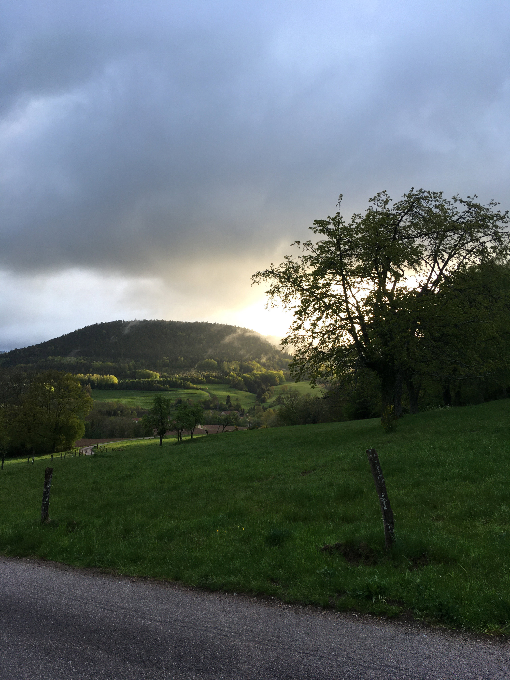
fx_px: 570
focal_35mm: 29
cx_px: 255
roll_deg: -2.8
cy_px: 340
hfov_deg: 48.2
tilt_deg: +2.4
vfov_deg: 61.7
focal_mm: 4.15
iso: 32
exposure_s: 1/100
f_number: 2.2
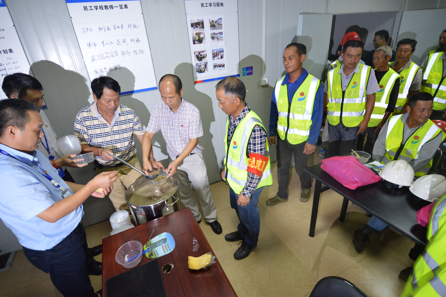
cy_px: 148
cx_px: 223
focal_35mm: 18
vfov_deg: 67.3
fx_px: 223
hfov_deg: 90.1
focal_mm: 12
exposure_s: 1/60
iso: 1250
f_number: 3.8
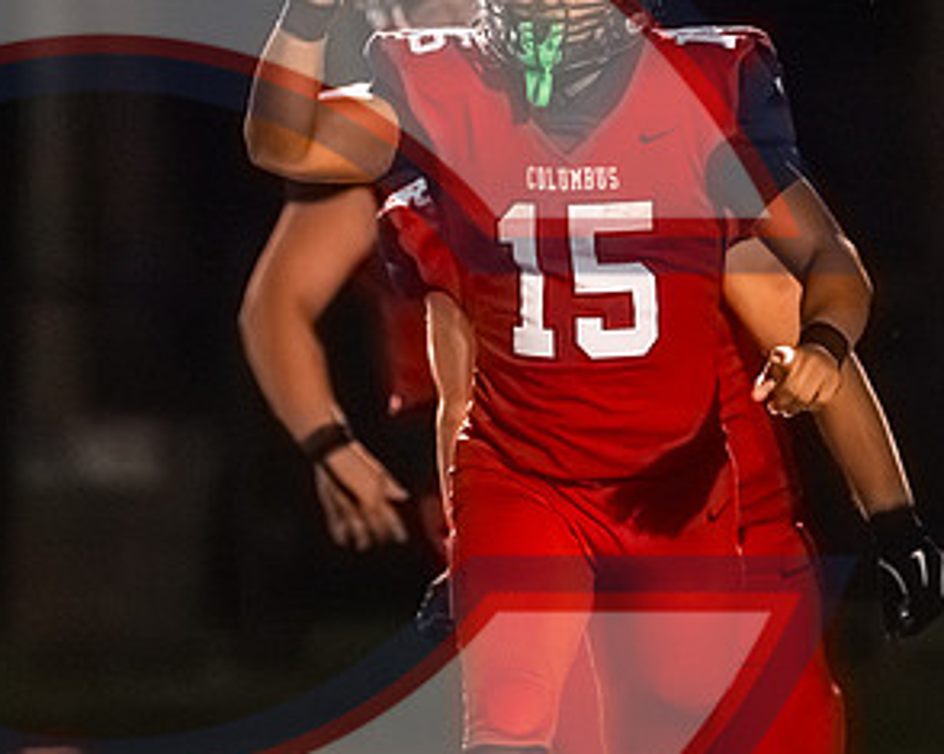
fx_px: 30471
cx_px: 539
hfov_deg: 1.8
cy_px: 223
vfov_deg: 1.4
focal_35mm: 1091
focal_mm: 400
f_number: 4.5
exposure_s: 1/1600
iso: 25600
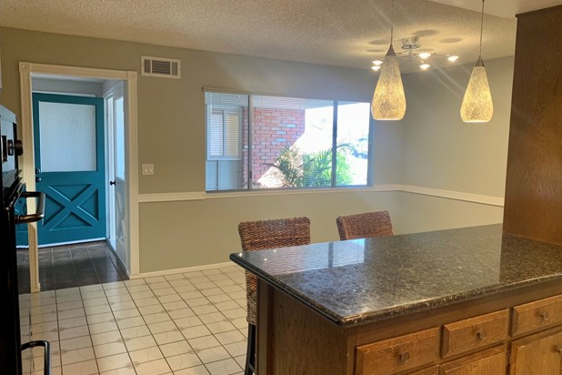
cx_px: 290
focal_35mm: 28
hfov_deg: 65.5
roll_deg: -0.8
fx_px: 437
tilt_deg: -6.6
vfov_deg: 46.4
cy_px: 192
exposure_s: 1/60
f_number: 1.8
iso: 100
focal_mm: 4.25
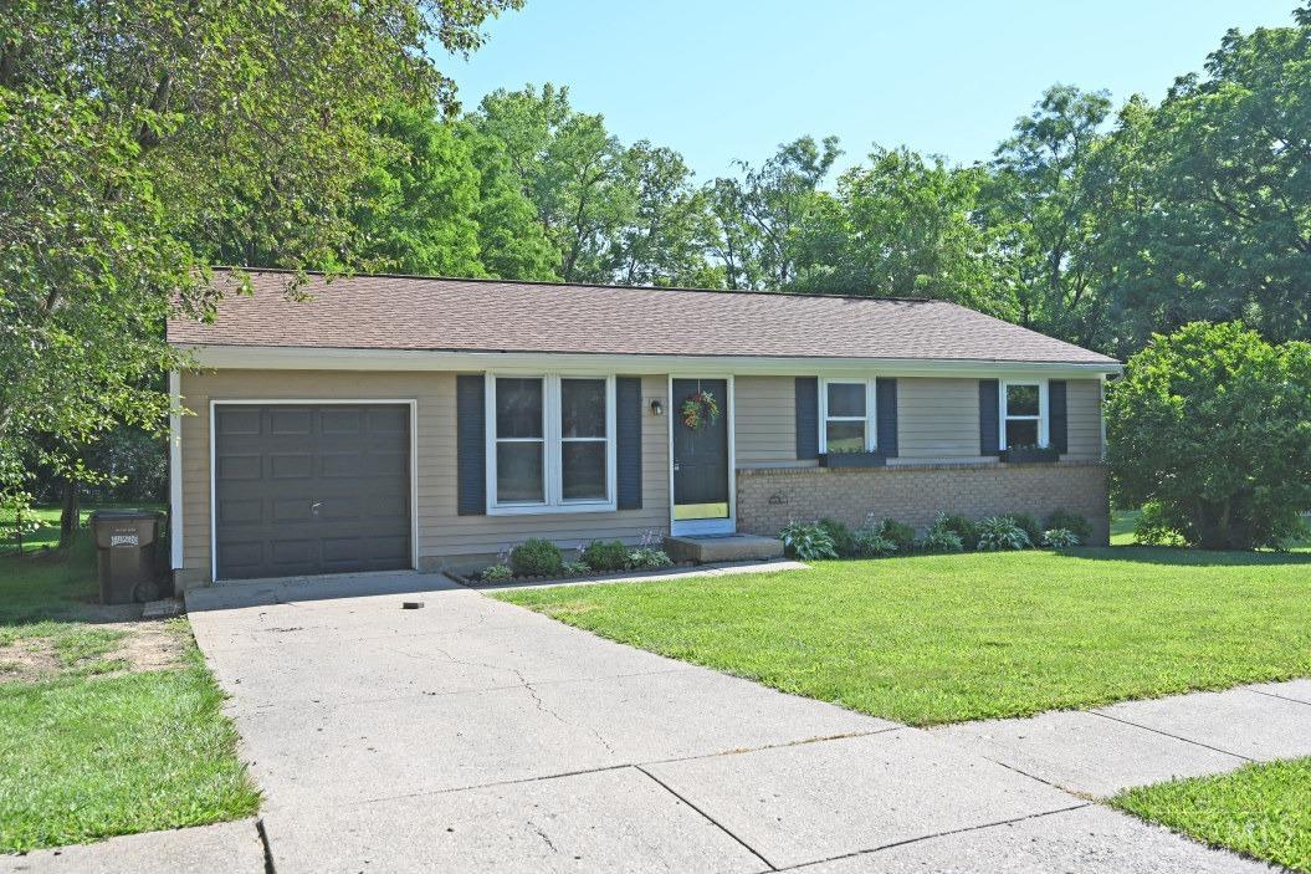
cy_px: 437
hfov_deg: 61.9
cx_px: 656
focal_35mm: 30
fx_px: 1092
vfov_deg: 43.6
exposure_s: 1/320
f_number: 6.3
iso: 100
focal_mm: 30
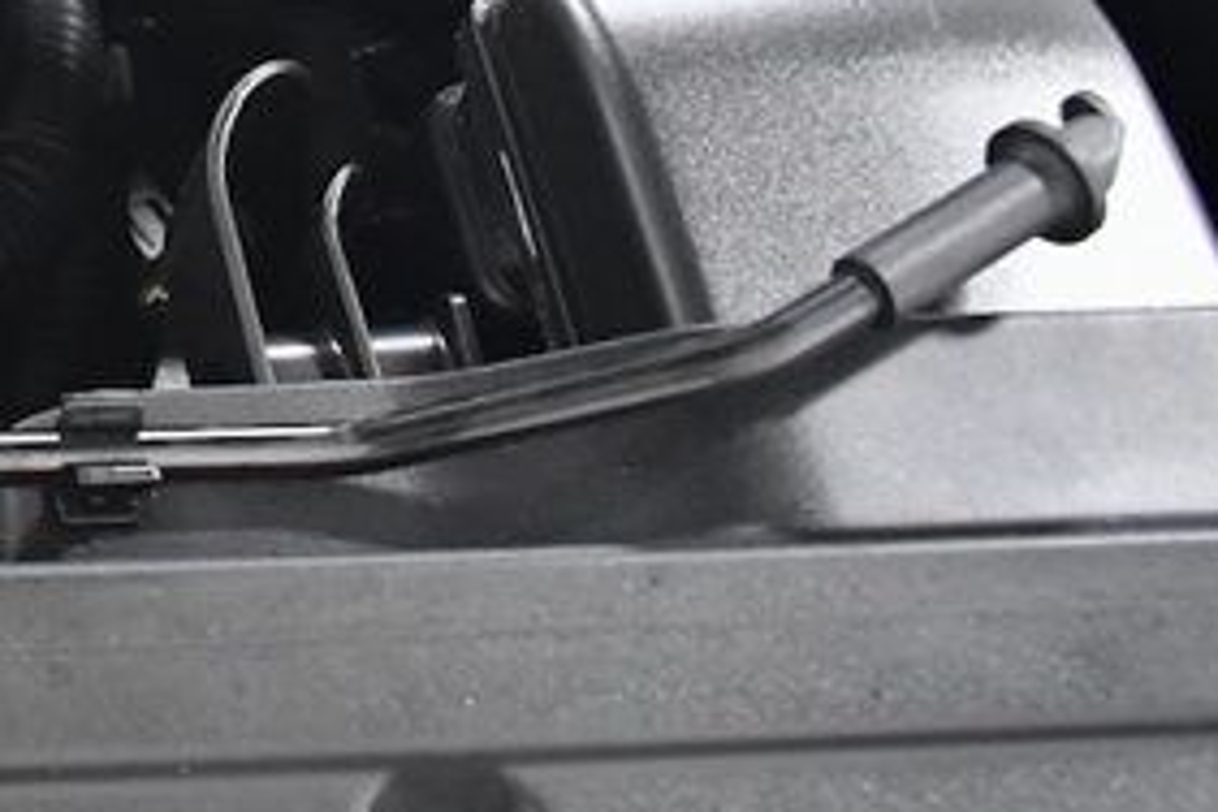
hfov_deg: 17.4
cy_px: -551
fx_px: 3315
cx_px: -898
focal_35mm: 98
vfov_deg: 12.9
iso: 2500
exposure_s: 1/50
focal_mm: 18
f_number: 5.6
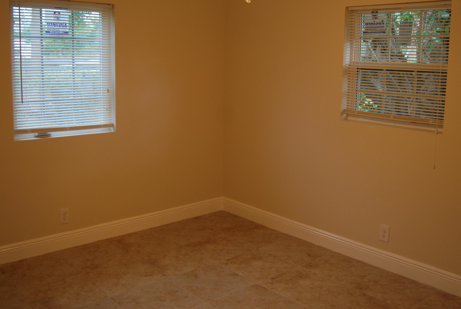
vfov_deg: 35.9
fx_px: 474
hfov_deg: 51.8
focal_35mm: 37
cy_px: 122
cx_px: 233
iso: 200
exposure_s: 1/50
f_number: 3.5
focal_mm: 18
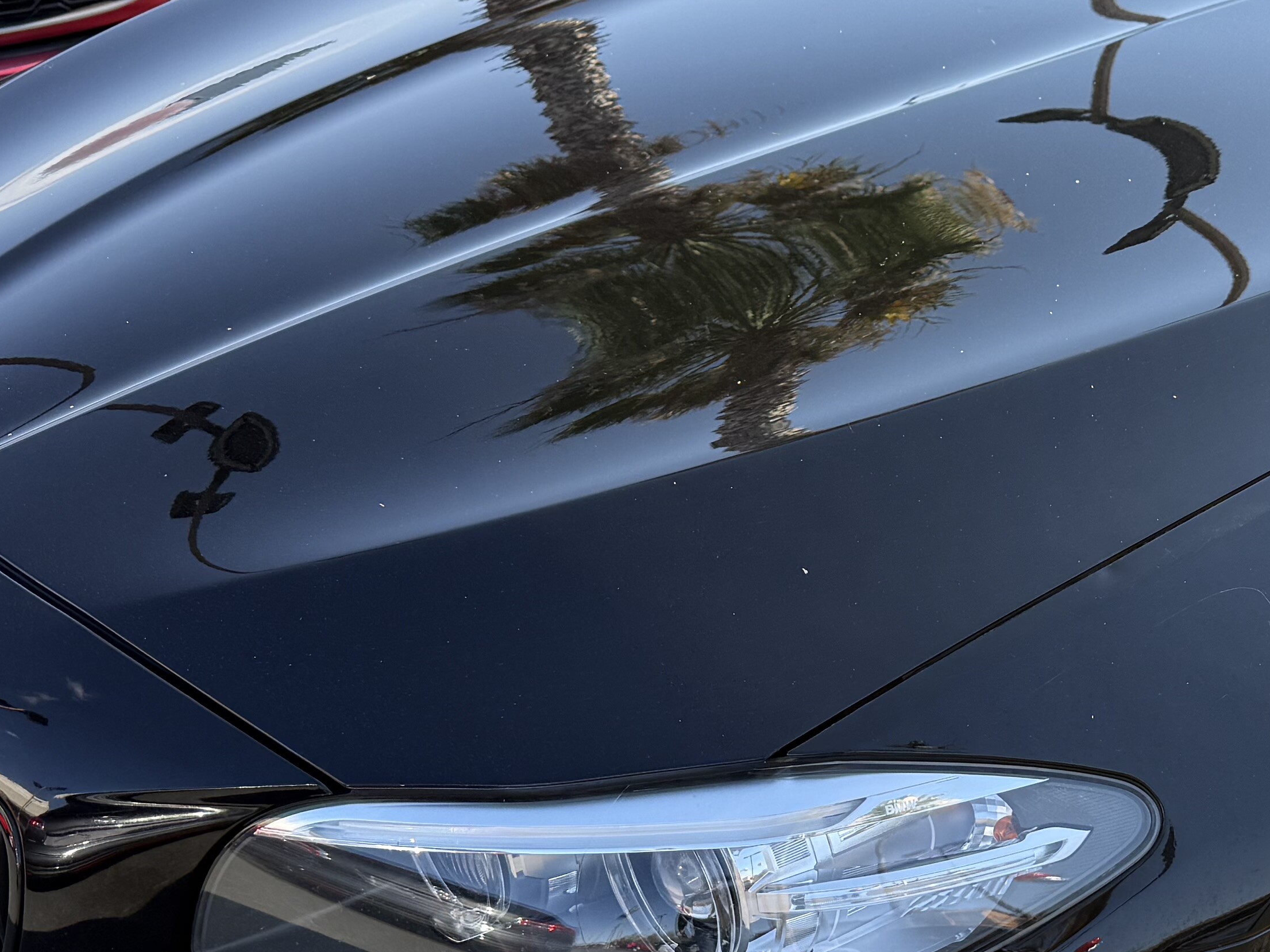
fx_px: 2275
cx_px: 1214
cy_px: 573
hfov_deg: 29.5
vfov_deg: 23.6
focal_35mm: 62
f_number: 1.78
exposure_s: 1/1139
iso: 80
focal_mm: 6.76
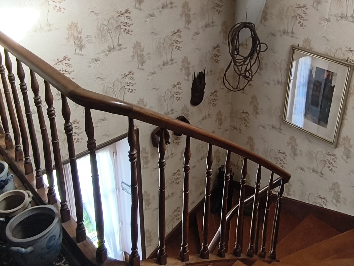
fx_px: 358
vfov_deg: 40.1
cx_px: 206
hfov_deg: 52.4
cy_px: 84
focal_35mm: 35
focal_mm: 1.65
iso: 125
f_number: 2.2
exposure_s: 1/50
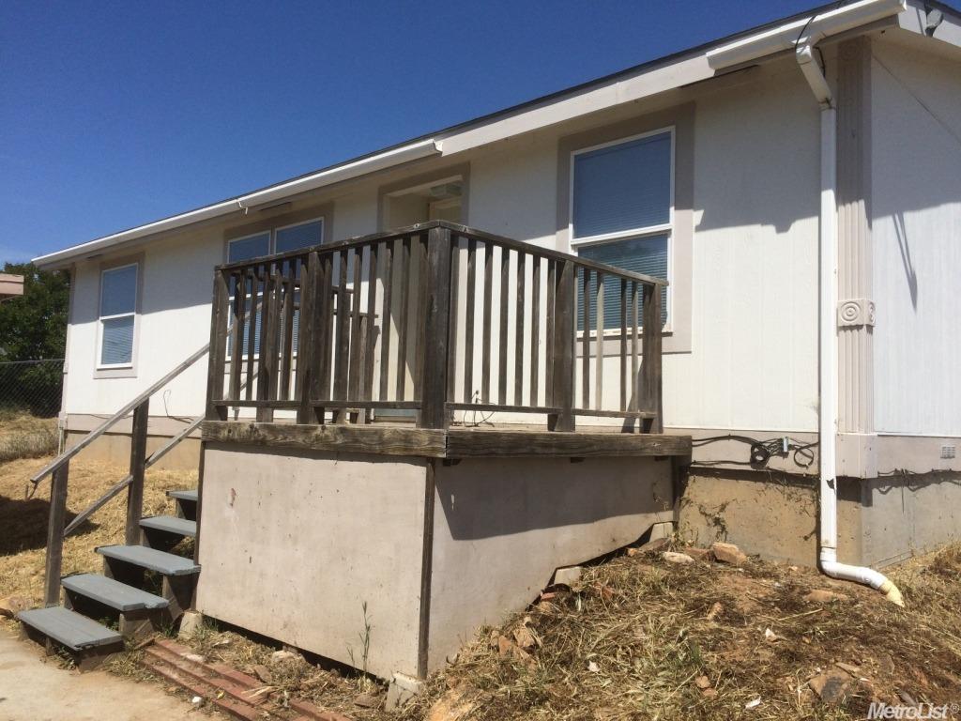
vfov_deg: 48.2
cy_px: 360
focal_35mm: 29
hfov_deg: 61.7
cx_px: 480
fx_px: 805
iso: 40
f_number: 2.2
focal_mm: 4.15
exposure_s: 1/4115
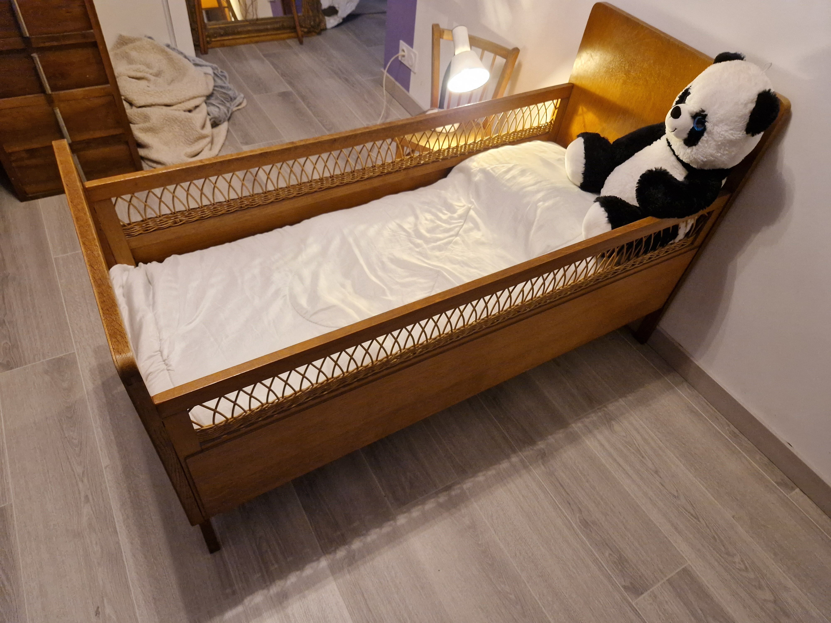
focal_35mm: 23
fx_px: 552
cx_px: 416
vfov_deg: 58.9
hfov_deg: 73.9
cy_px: 312
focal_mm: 5.4
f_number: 1.8
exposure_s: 1/100
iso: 640
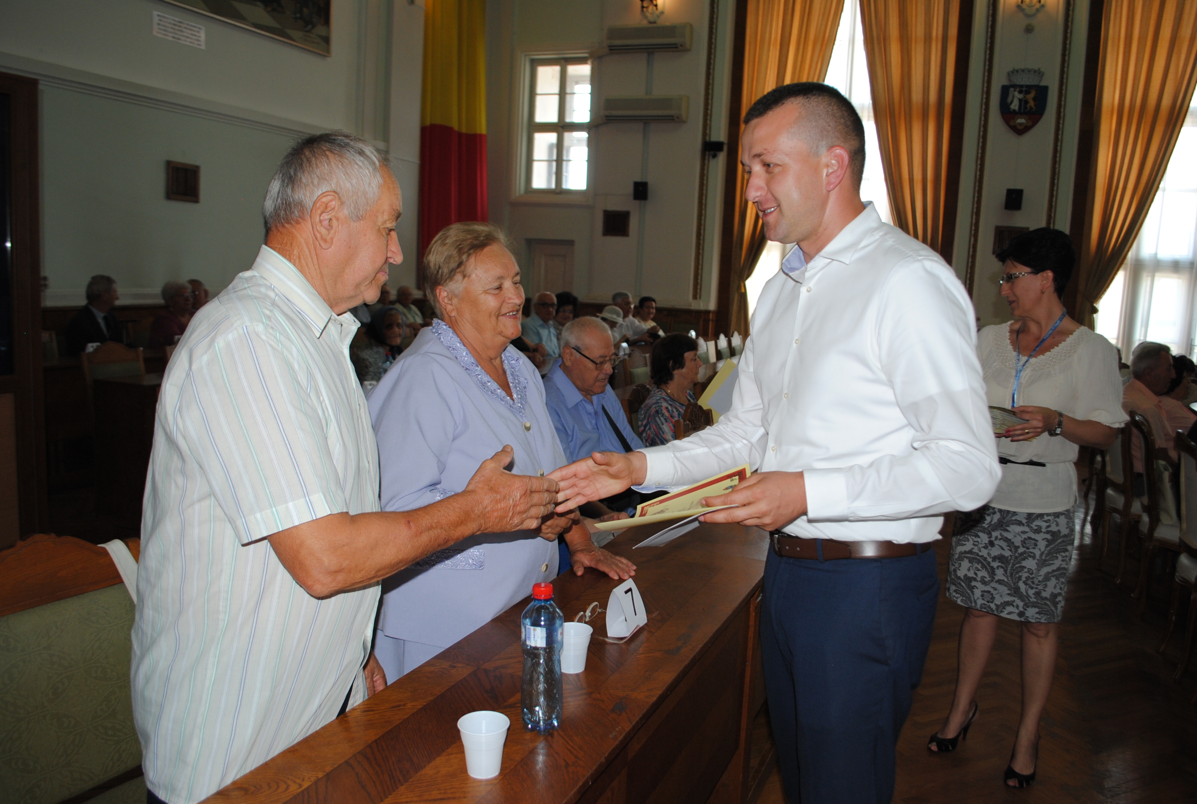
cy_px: 402
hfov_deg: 67.3
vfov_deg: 48.1
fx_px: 900
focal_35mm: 27
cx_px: 598
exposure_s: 1/60
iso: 200
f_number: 3.5
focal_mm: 18
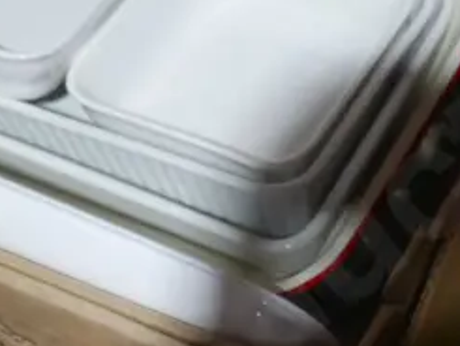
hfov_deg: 16.7
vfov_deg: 12.6
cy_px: 241
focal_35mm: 117
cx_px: 366
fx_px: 1556
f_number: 3.5
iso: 500
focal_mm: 14
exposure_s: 1/60
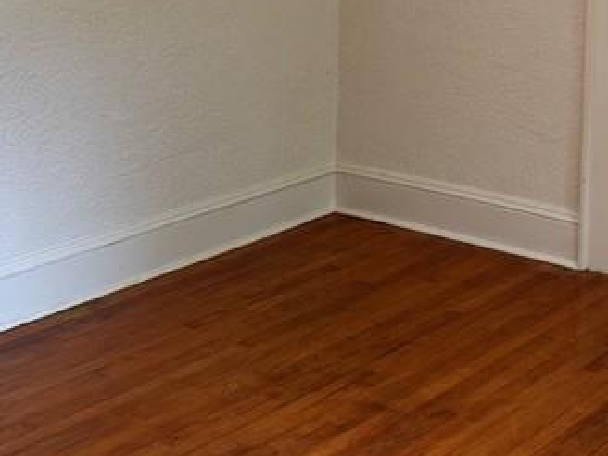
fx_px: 1317
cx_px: 756
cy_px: -106
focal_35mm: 75
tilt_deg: -3.8
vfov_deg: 18.5
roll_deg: -2.6
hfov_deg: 23.4
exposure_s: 1/120
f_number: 1.78
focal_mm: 6.76
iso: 160
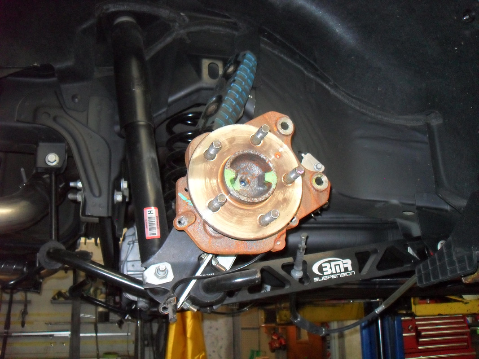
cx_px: 240
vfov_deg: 40.7
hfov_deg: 52.6
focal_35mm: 35
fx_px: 484
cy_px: 180
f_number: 2.8
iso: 400
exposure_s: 1/45
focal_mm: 6.2
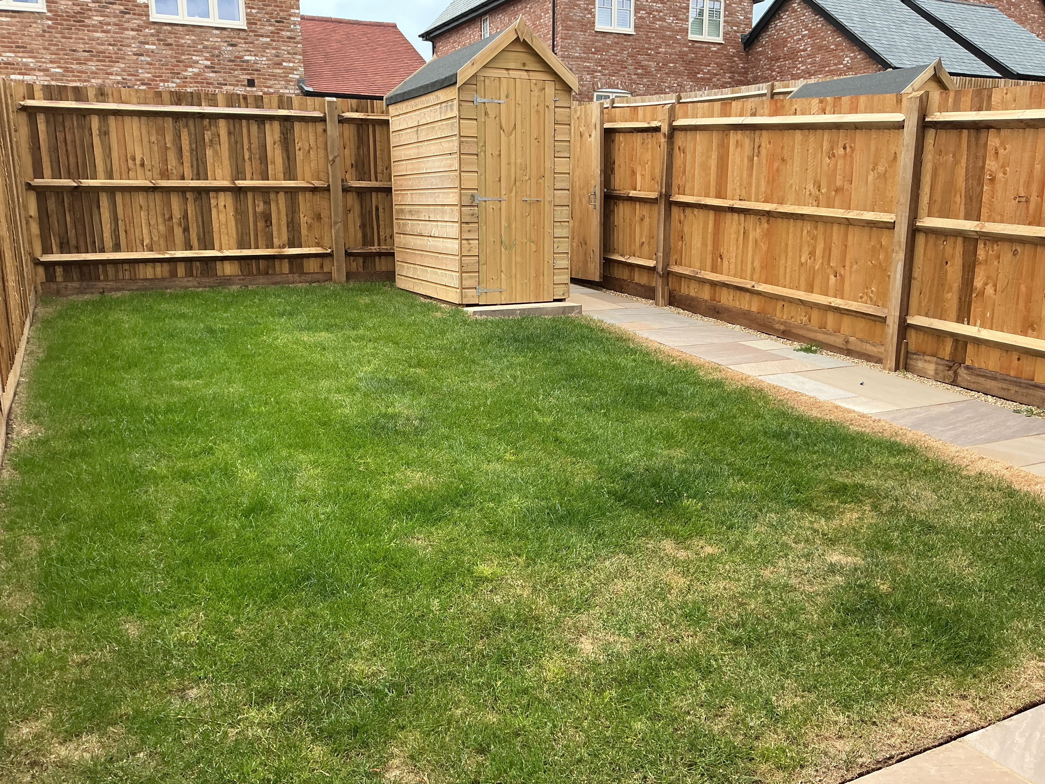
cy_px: 392
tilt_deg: -12.3
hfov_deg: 61.7
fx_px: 875
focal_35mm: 29
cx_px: 522
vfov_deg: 48.2
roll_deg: -0.1
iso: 25
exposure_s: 1/519
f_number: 1.8
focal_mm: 3
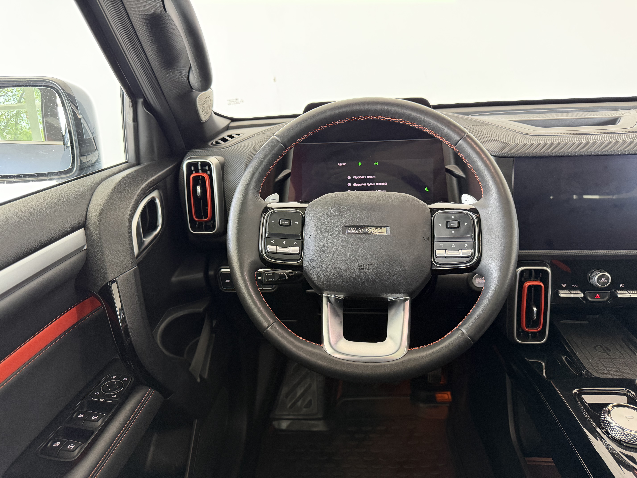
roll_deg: +3.7
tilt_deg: -20.5
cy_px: 239
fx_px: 442
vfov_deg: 56.8
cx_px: 318
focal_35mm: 24
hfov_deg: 71.6
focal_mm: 6.76
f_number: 1.78
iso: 320
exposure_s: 1/60
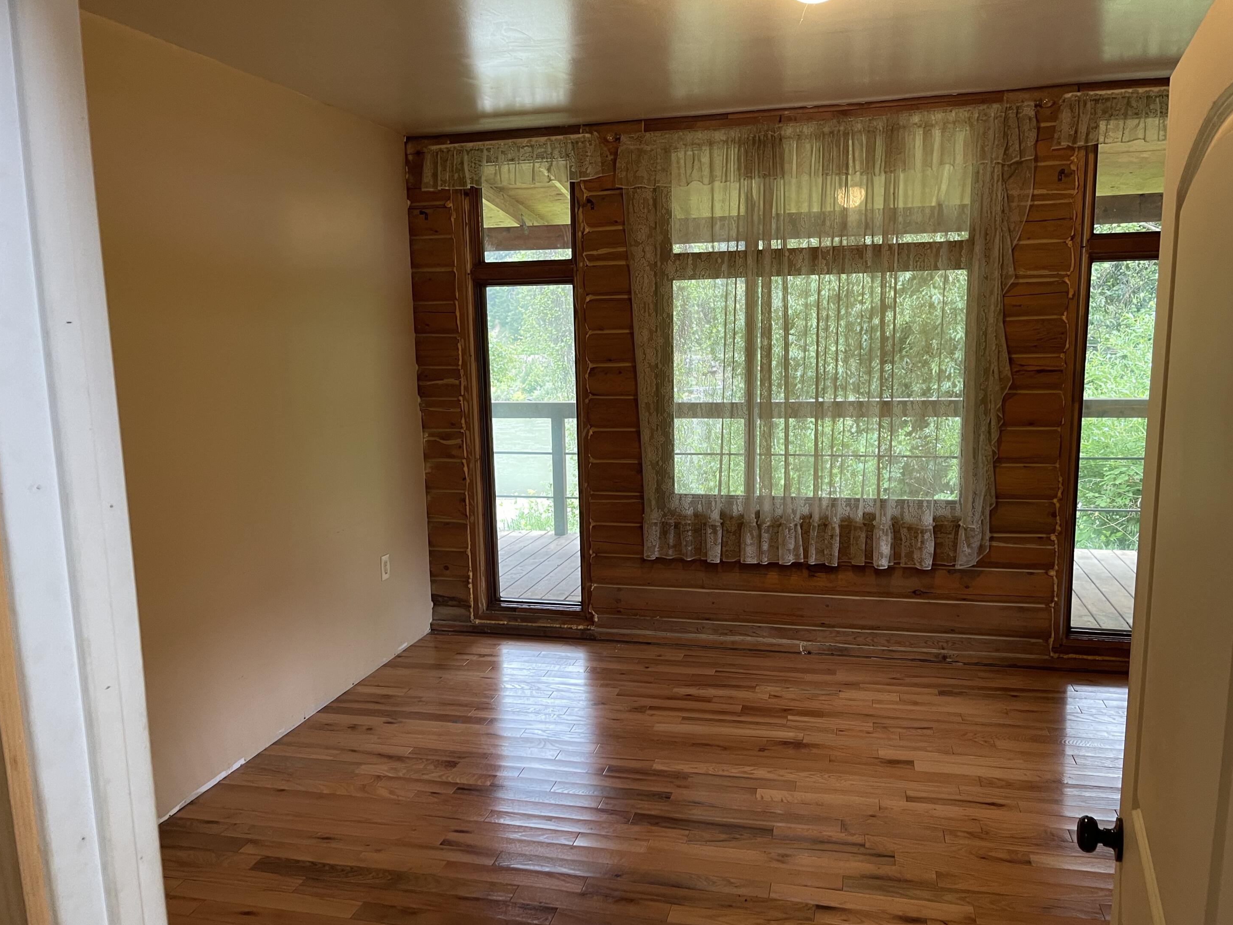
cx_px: 611
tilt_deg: -10.7
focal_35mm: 27
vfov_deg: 51.3
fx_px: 962
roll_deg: +0.9
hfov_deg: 65.3
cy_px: 478
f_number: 1.6
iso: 160
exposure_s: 1/60
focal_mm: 5.1
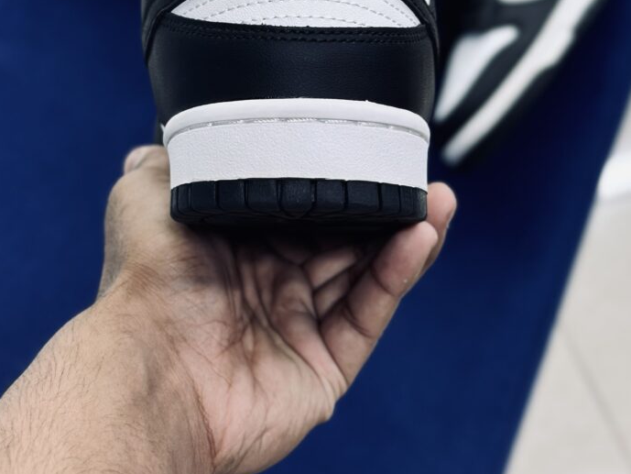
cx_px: 316
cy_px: 56
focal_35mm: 65
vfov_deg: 22.1
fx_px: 1185
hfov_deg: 29.8
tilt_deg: -59.0
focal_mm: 6.86
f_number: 1.78
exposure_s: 1/100
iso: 80
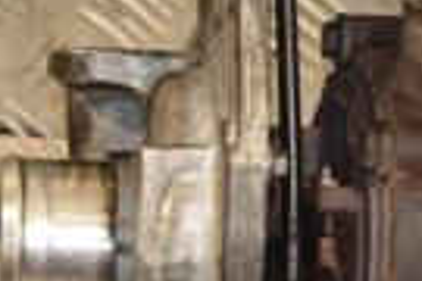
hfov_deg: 7.3
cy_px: -12
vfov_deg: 4.9
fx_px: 3282
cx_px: 384
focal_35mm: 280
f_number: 4.8
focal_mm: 42
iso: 800
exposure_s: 1/200
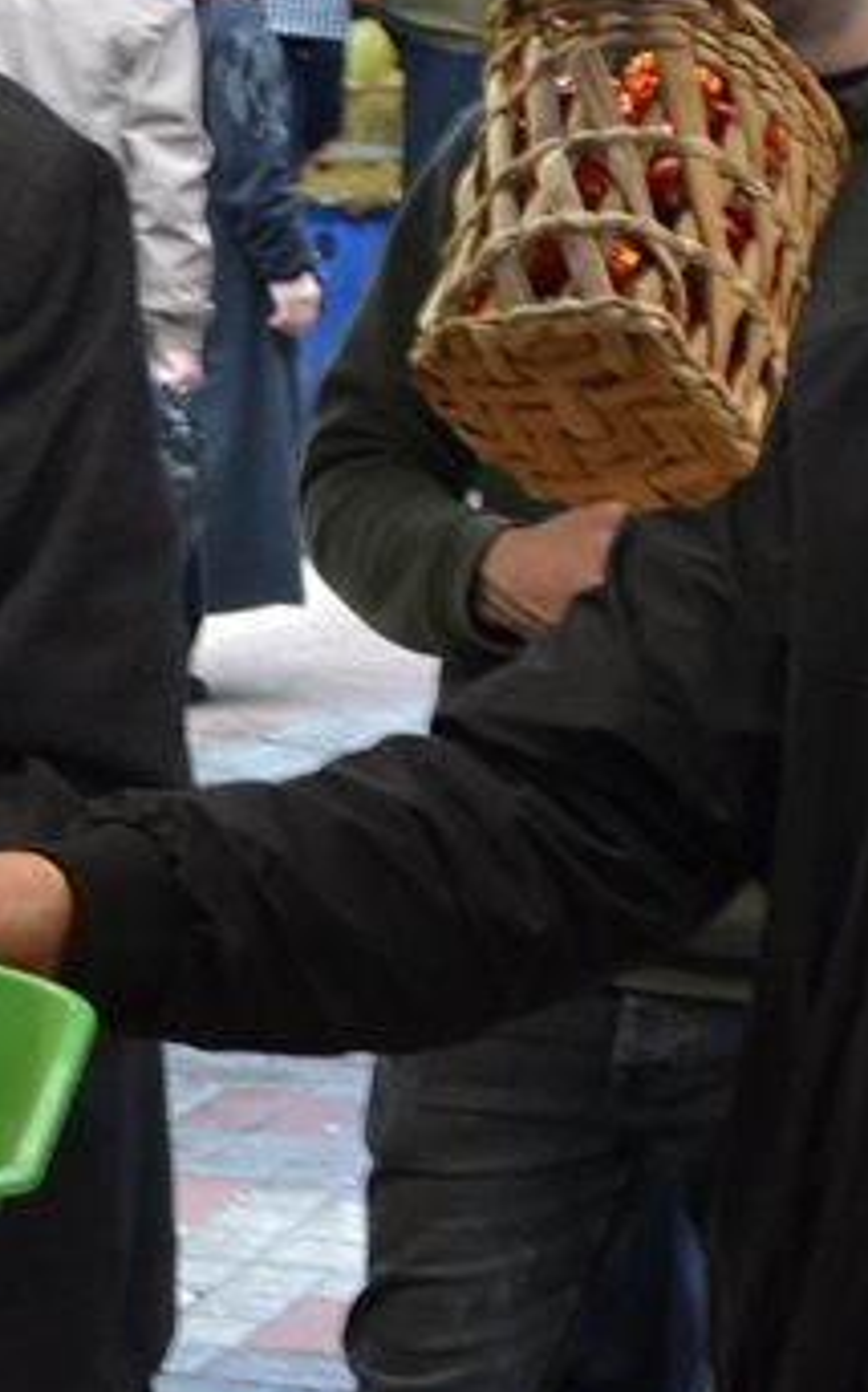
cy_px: 564
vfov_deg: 15.6
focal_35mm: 134
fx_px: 5078
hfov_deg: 9.3
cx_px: -738
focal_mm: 22
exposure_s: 1/60
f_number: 5.6
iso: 160
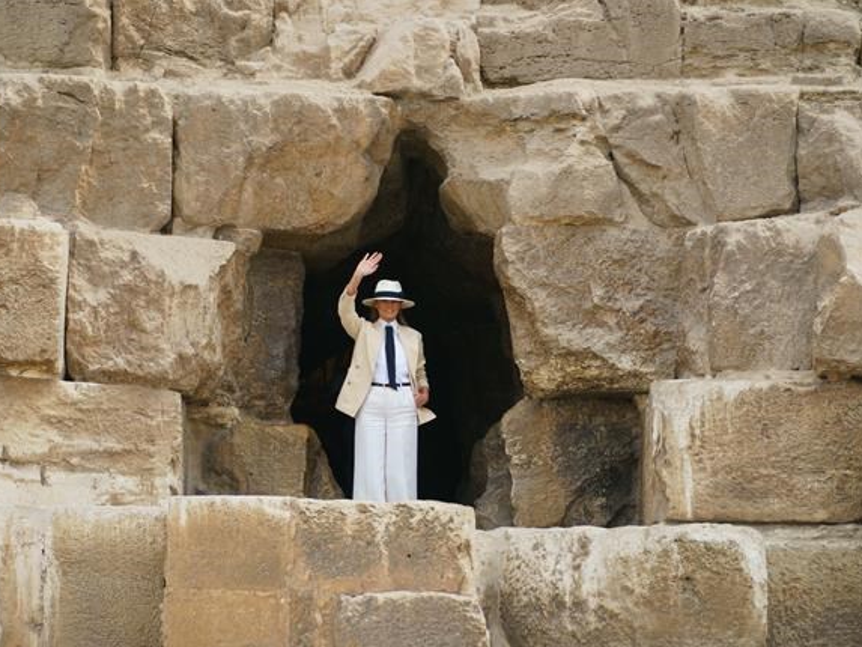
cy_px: 323
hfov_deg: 5.6
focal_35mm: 353
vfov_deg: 4.2
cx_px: 397
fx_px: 8792
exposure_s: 1/4000
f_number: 5.6
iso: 3200
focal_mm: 324
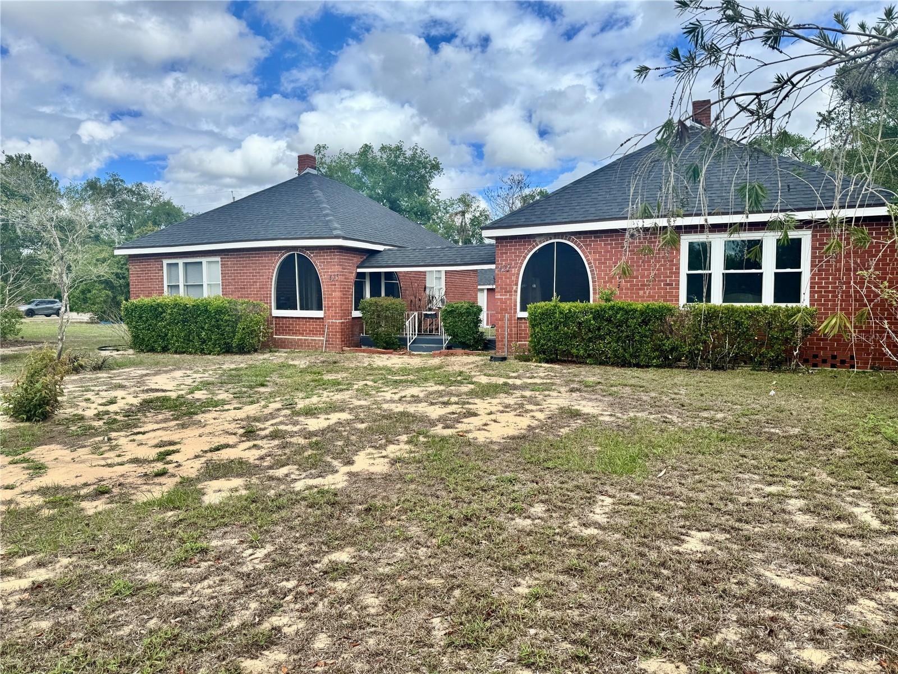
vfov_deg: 56.8
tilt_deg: -4.2
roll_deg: +0.5
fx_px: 623
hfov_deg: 71.6
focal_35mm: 24
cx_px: 449
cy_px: 337
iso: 80
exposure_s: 1/4310
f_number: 1.78
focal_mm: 6.76
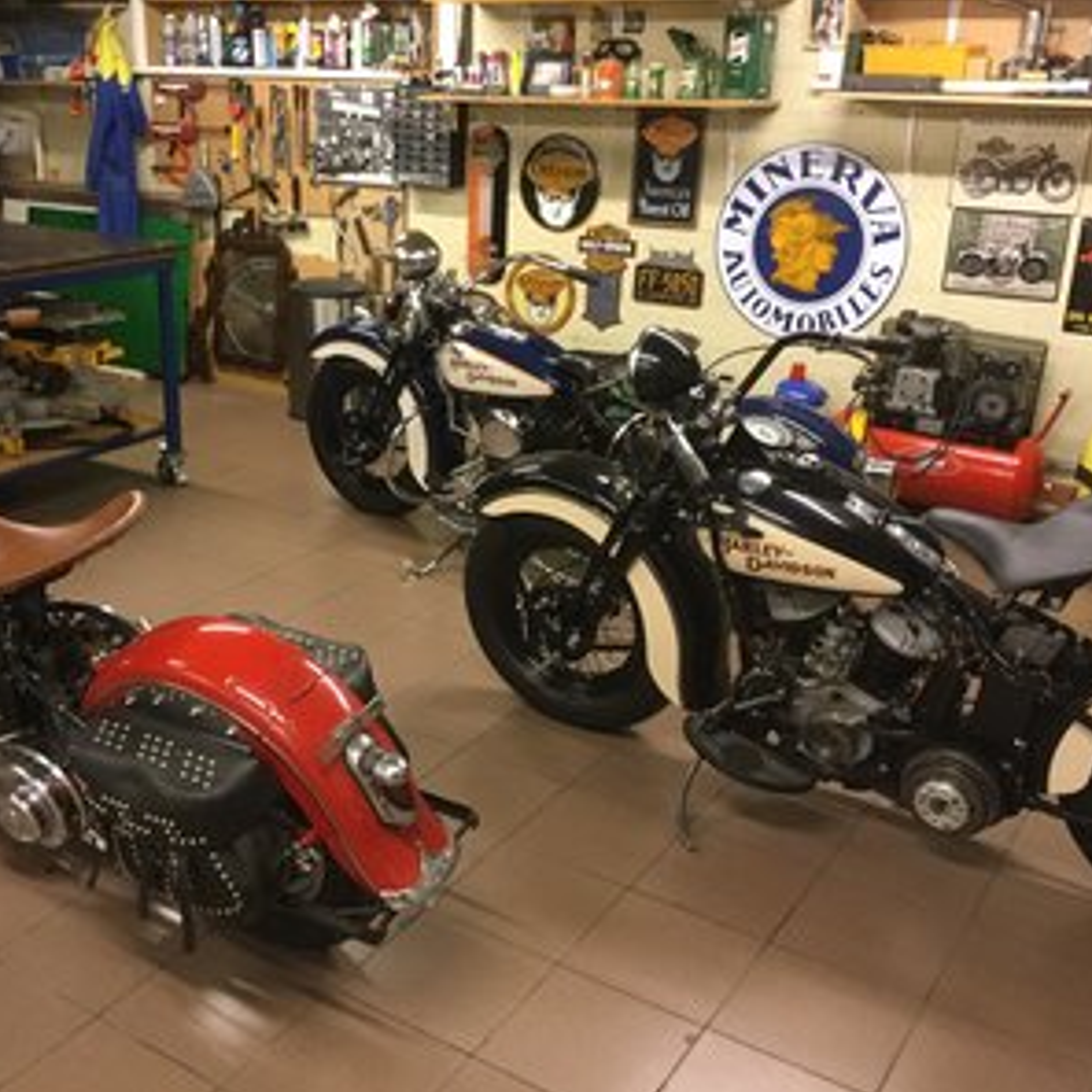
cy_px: 550
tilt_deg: -20.8
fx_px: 1321
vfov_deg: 44.9
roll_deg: -1.0
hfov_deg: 44.6
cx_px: 424
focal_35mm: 37
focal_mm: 3.3
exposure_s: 1/17
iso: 200
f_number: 2.4
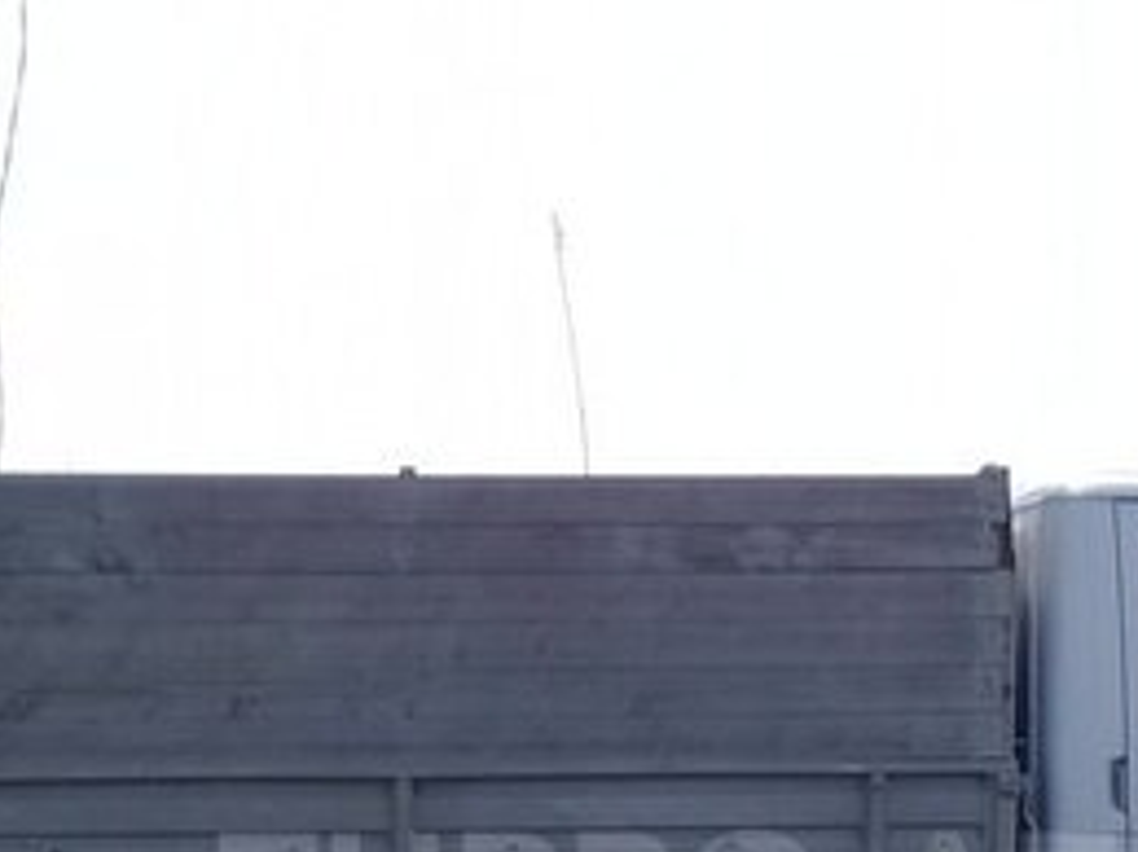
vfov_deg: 18.1
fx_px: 2596
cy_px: 898
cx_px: 668
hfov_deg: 24.7
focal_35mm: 79
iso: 50
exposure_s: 1/1835
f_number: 2.2
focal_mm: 3.3
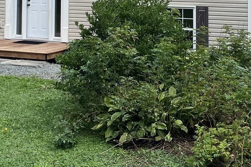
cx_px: 110
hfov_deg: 25.3
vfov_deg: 16.2
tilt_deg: +1.4
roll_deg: +0.4
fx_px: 558
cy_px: -45
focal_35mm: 80
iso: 50
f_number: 1.6
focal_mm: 5.1
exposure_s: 1/2571
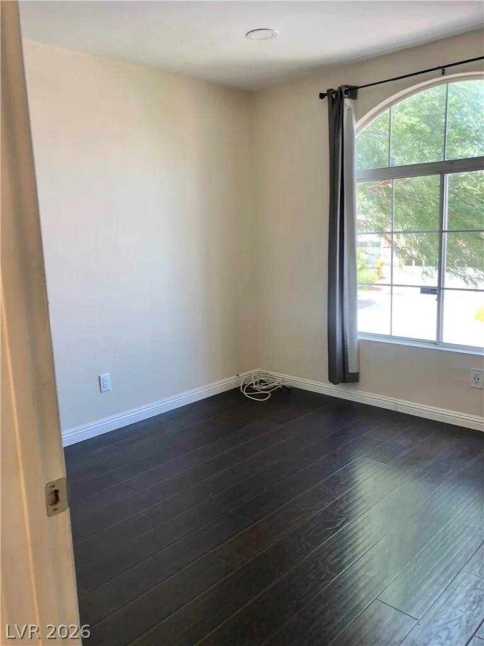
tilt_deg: -10.2
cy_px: 323
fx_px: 522
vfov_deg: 63.4
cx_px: 242
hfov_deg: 49.7
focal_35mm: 28
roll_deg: +1.5
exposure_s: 1/120
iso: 64
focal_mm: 4
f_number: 1.8
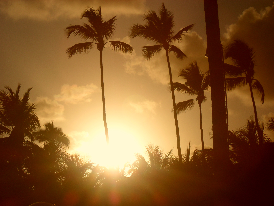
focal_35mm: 105
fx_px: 831
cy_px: 103
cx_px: 137
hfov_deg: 18.7
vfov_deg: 14.1
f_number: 15.2
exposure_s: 1/750
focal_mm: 18.9
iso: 100
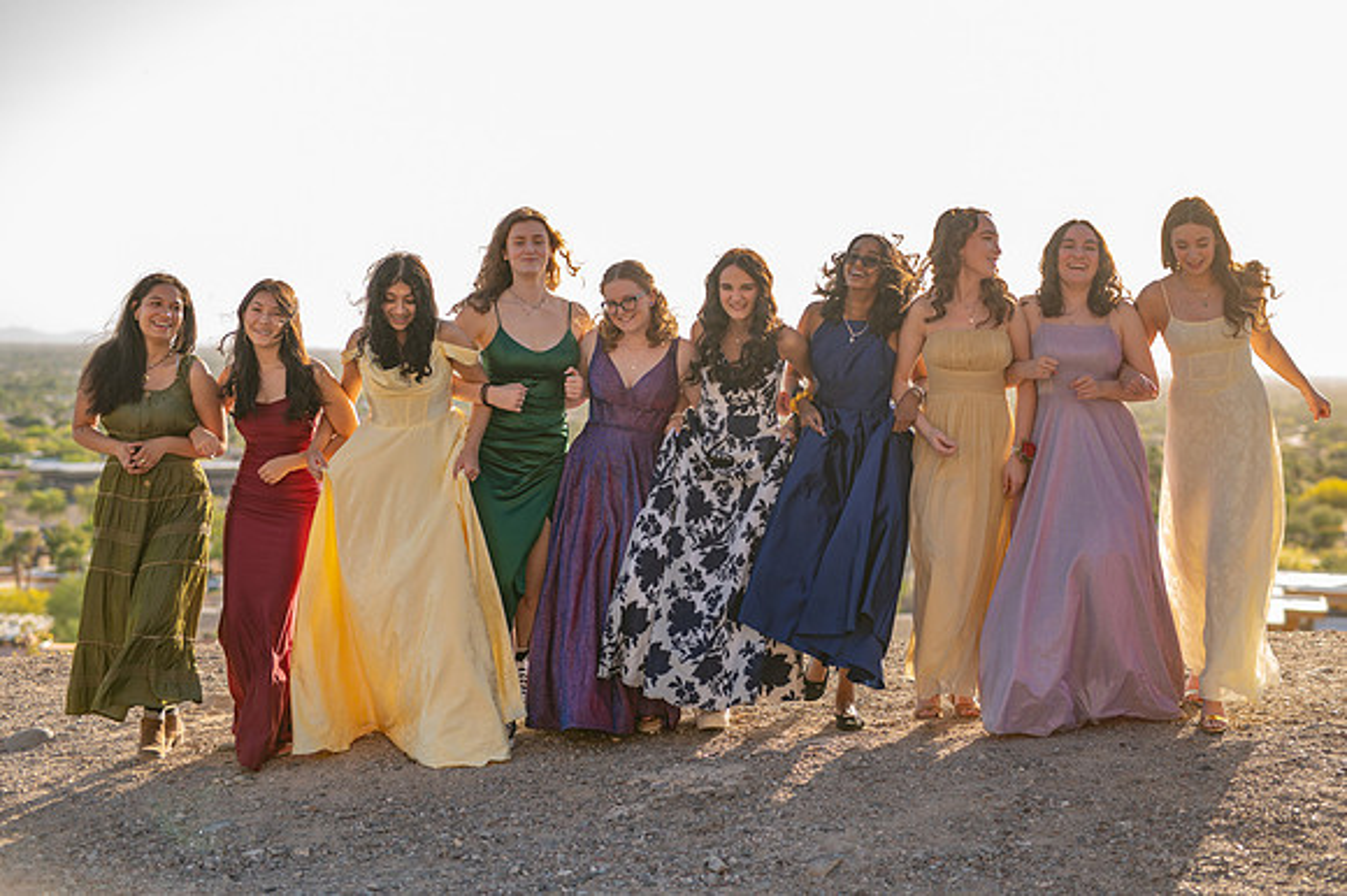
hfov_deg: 35.7
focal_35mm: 56
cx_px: 752
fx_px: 2088
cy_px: 396
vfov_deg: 24.2
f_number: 2
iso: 100
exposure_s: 1/1000
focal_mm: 50
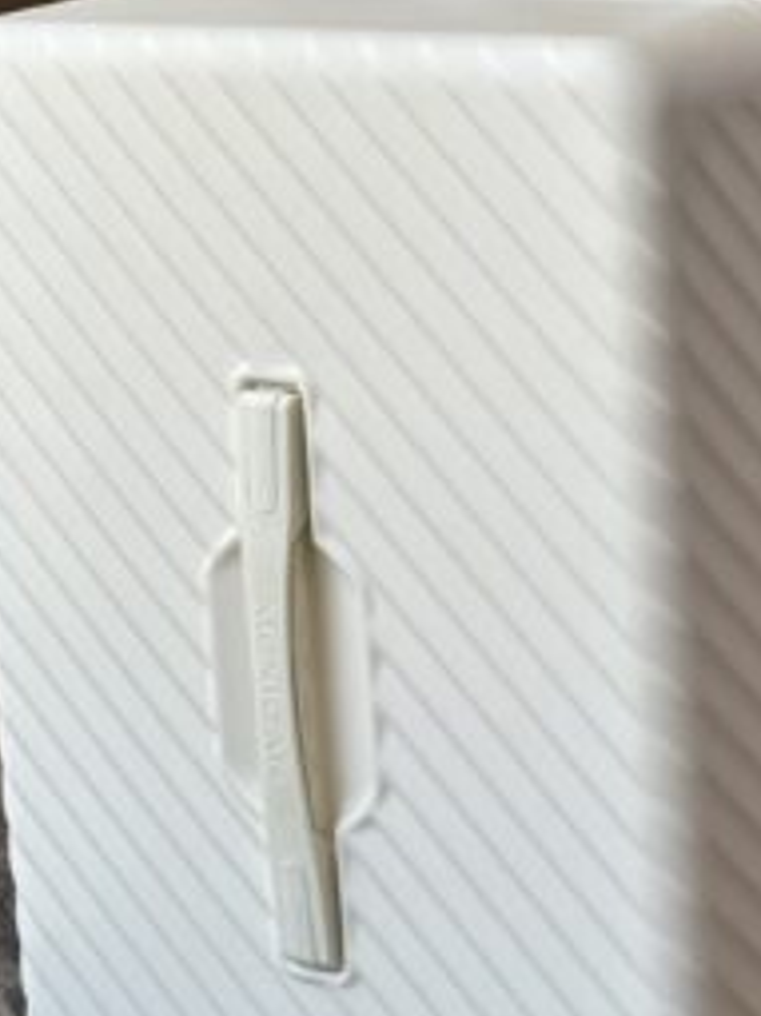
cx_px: 506
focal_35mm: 108
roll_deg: +2.5
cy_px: 345
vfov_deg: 18.2
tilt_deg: -11.7
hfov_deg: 13.7
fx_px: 3168
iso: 64
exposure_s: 1/927
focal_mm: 6.86
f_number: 1.78
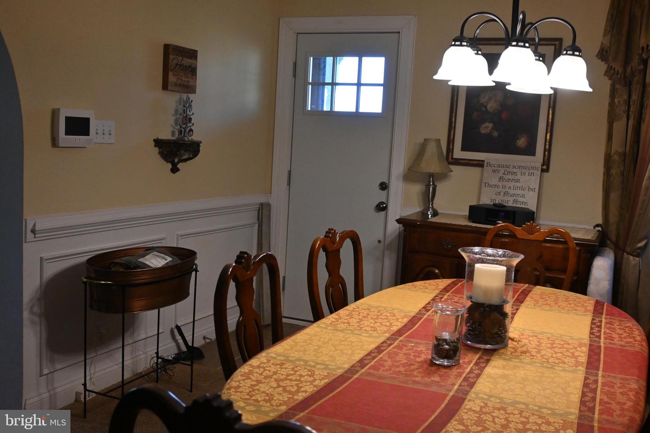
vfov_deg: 35.5
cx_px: 325
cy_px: 216
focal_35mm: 38
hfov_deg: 51.3
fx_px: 677
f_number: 4.2
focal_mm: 25
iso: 1600
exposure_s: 1/125
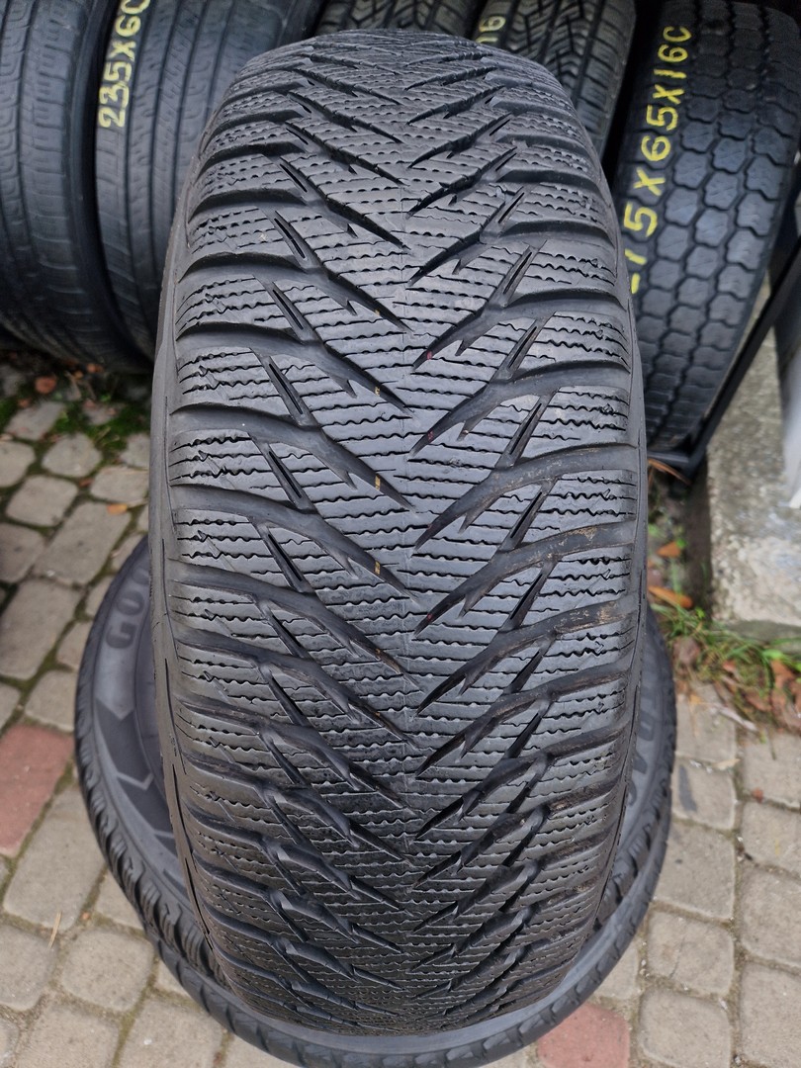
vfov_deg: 73.9
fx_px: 710
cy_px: 534
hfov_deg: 58.9
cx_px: 400
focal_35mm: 23
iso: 50
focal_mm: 5.4
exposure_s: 1/180
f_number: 1.8
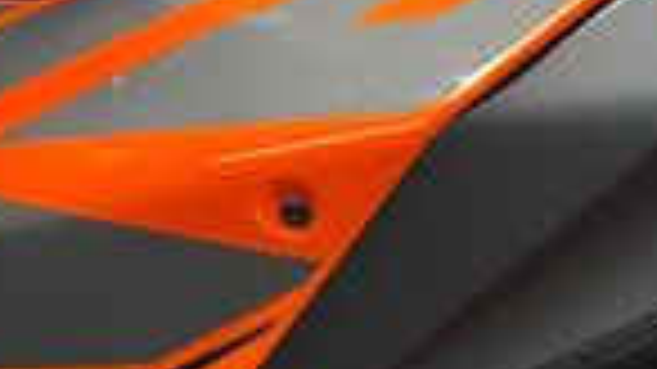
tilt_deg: -13.8
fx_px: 2159
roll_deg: +0.2
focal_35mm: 124
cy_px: 544
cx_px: 904
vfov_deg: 9.5
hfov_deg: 16.2
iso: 400
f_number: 1.6
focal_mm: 5.1
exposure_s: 1/50
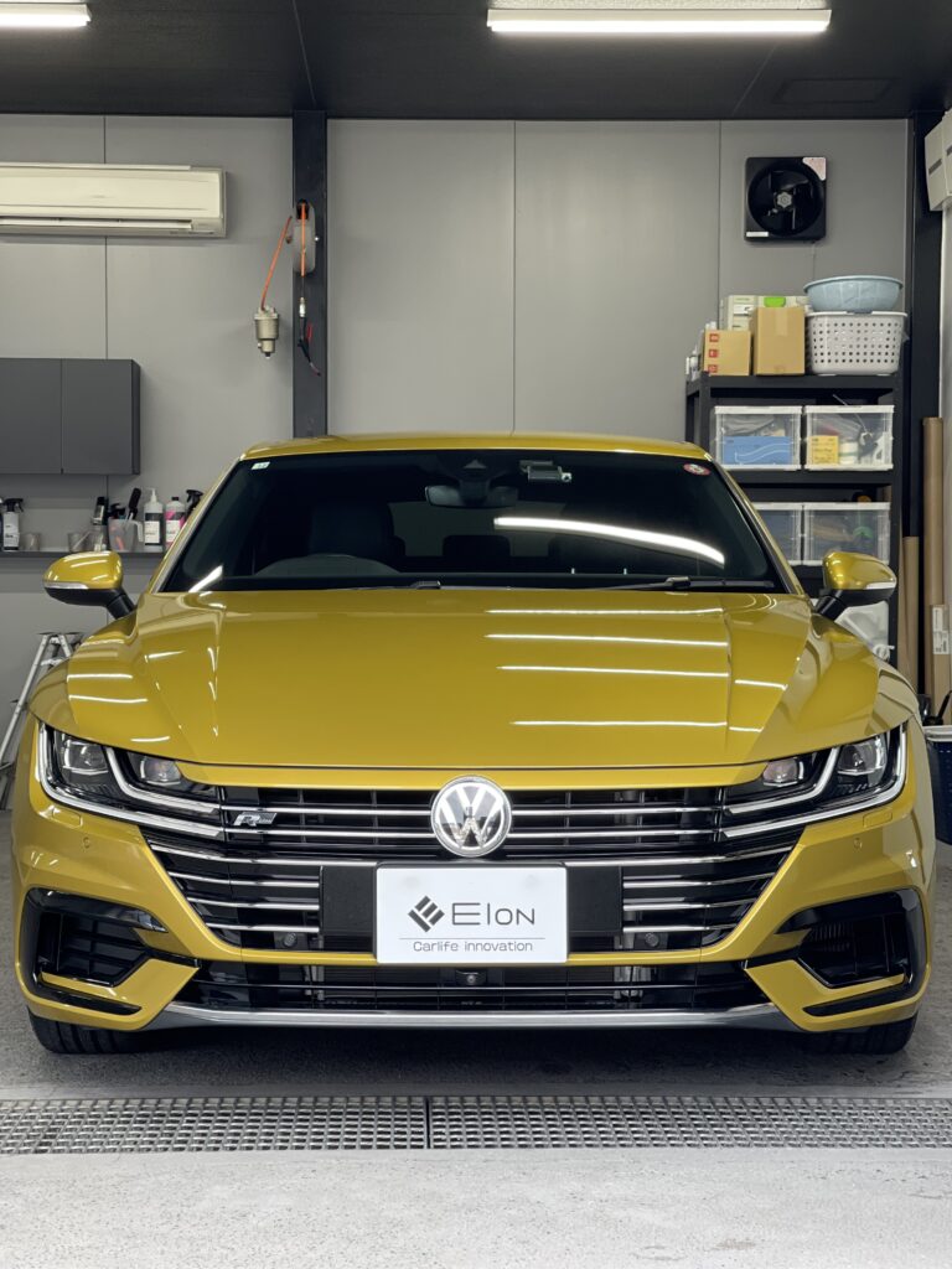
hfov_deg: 22.9
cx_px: 476
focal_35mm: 64
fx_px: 2347
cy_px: 634
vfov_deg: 30.3
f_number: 2.2
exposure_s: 1/121
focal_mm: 7.5
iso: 80
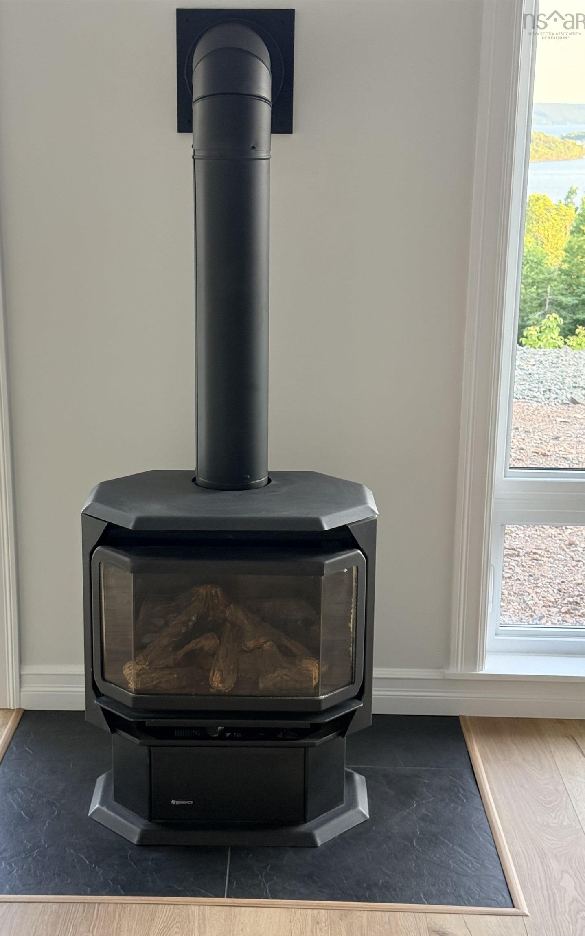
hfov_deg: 25.3
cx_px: 241
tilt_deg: -14.7
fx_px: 1301
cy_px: 469
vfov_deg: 39.6
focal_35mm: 51
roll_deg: +0.2
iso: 125
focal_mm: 6.76
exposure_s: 1/137
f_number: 1.78
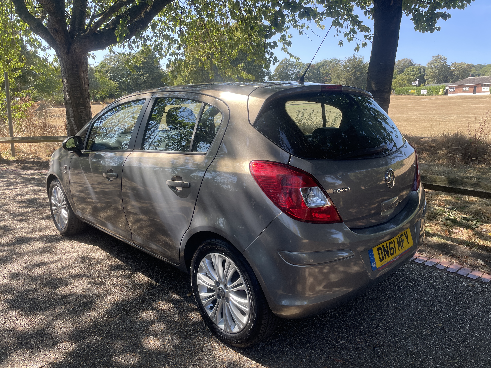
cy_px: 184
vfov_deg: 53.1
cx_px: 246
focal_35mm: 26
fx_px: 369
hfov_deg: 67.3
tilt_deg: -9.4
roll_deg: +0.1
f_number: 1.6
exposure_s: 1/530
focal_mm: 4.2
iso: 32
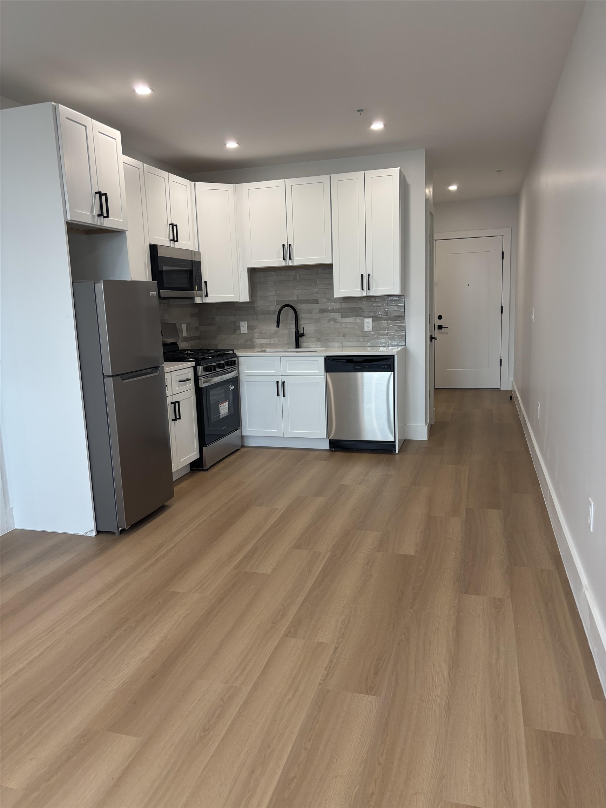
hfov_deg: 53.1
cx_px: 303
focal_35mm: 26
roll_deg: +1.7
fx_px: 607
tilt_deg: -10.5
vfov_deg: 67.3
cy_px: 404
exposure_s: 1/120
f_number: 1.6
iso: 125
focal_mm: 5.96
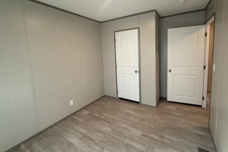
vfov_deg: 69.9
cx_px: 122
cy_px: 63
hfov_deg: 93.1
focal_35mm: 17
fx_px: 108
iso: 160
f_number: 2.2
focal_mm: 2.22
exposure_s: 1/120
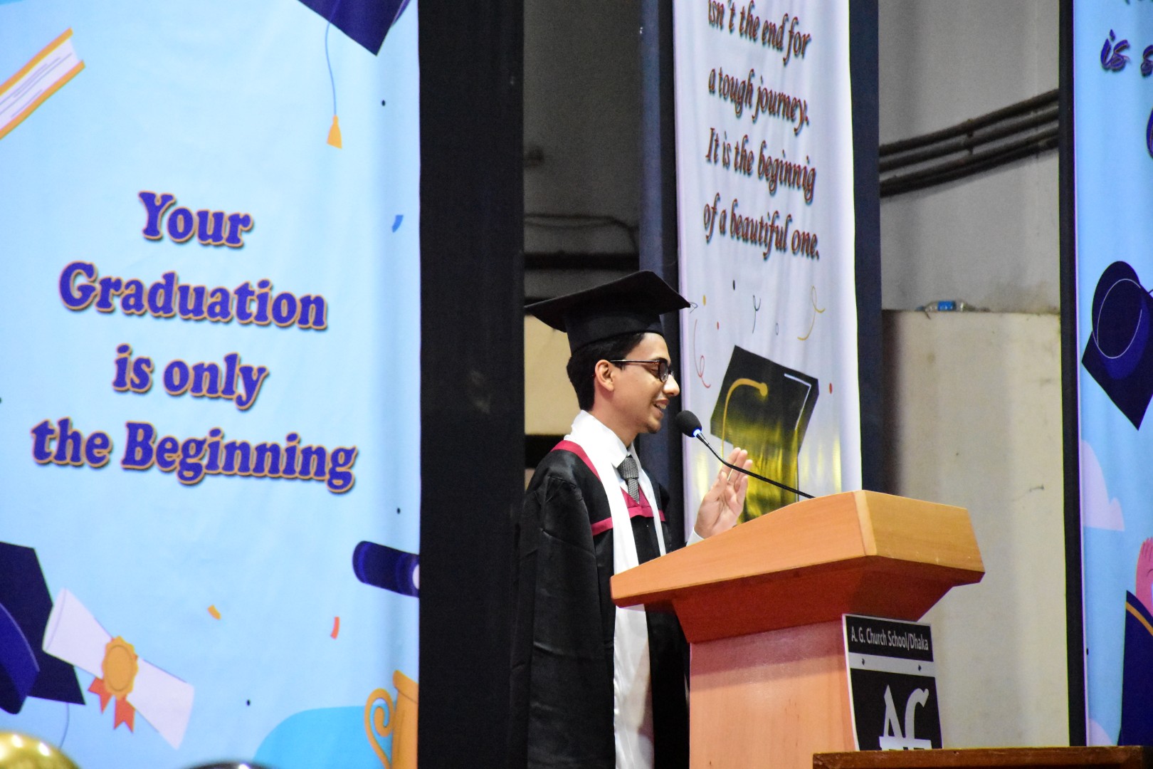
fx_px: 6725
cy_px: 384
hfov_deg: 9.8
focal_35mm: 210
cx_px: 576
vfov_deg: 6.5
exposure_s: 1/250
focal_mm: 140
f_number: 5.6
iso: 16000
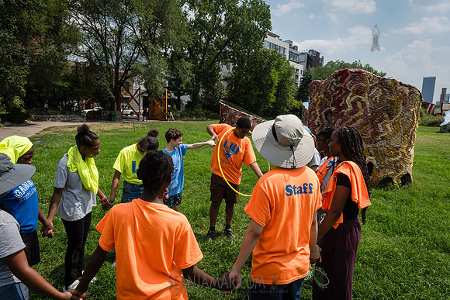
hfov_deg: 73.7
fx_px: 300
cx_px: 225
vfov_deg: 53.1
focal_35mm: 24
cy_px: 150
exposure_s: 1/640
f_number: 5
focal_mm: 24
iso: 100
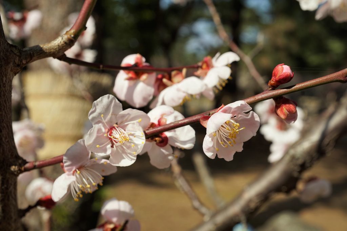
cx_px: 174
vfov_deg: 29.9
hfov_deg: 43.6
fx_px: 434
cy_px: 116
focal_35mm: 45
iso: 100
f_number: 9
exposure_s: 1/250
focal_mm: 30
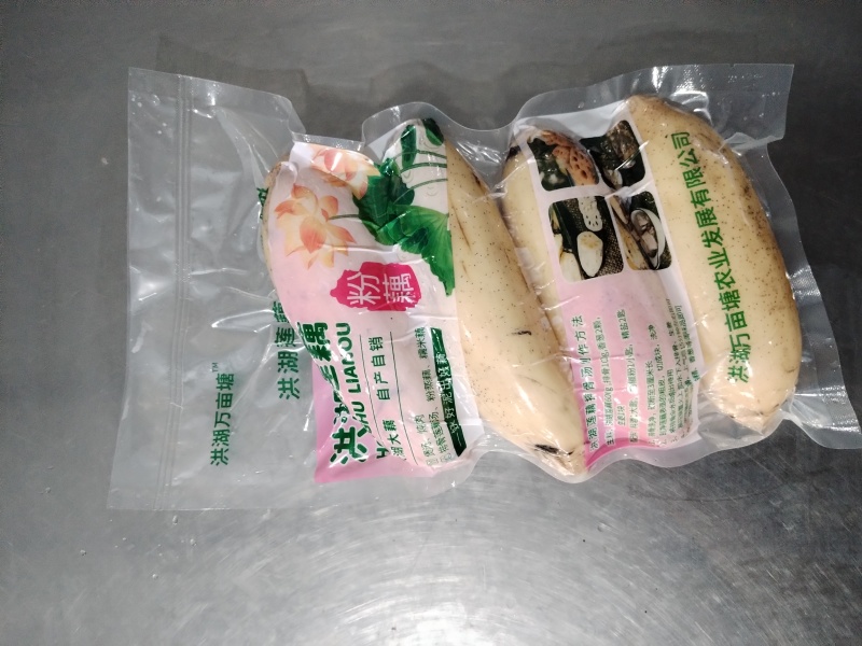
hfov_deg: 67.3
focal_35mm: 26
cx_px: 431
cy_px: 323
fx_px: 647
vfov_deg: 53.1
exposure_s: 1/25
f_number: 1.8
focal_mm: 4.25
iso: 1156
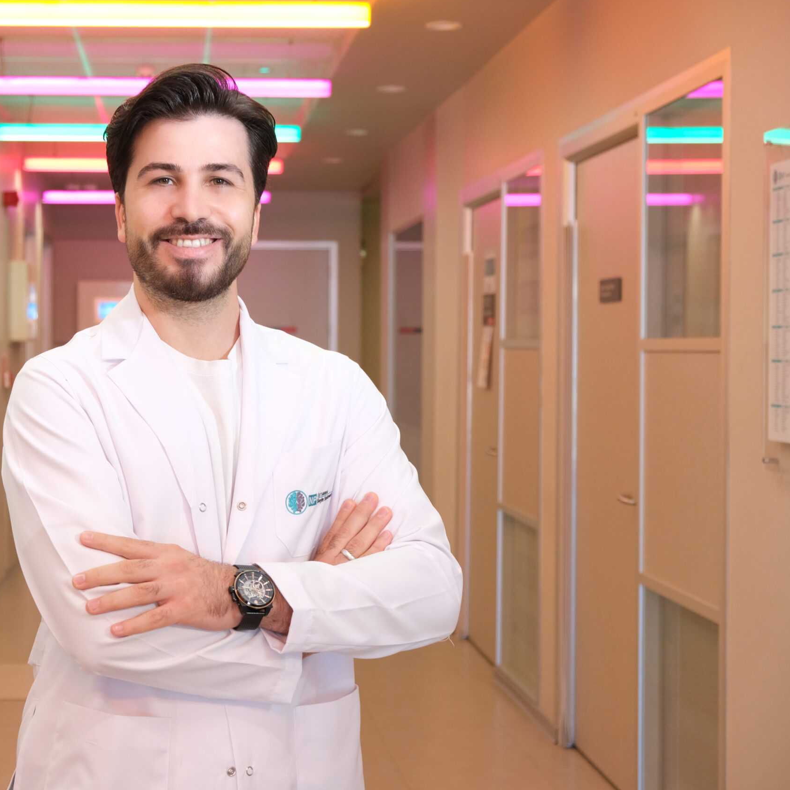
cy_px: 395
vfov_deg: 26.1
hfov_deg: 25.8
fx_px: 1704
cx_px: 191
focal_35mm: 66
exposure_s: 1/50
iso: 1000
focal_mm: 34.3
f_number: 4
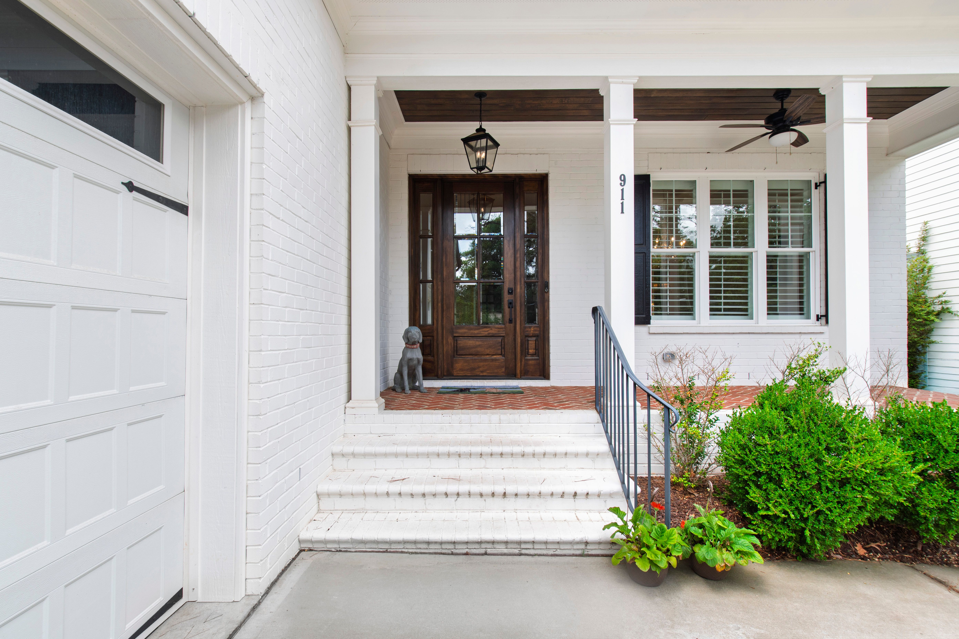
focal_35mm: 16
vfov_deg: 72.1
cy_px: 320
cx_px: 480
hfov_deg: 95.0
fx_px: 440
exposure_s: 1/50
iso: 100
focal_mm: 11
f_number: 8
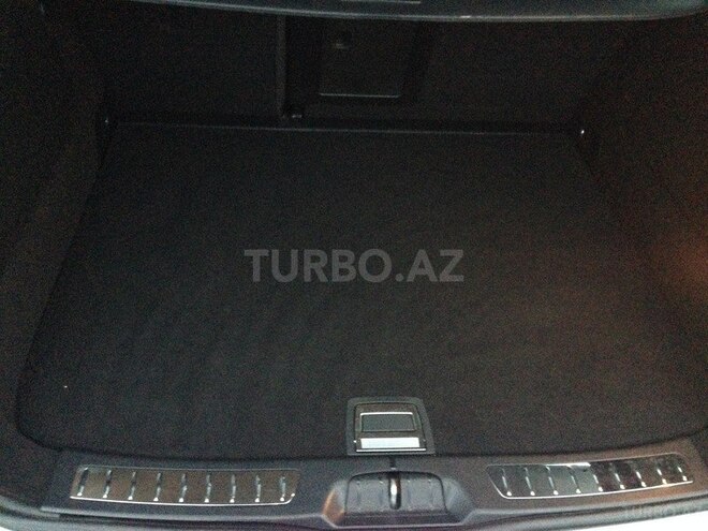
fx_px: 675
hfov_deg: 55.4
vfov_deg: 42.9
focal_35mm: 33
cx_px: 354
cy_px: 266
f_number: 2.4
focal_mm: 4.12
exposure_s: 1/15
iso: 800
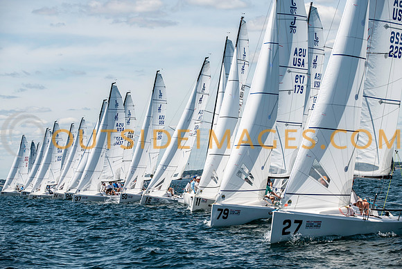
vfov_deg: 11.6
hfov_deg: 17.4
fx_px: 1316
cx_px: 201
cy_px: 134
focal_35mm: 118
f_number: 6.3
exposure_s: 1/800
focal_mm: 112
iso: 160
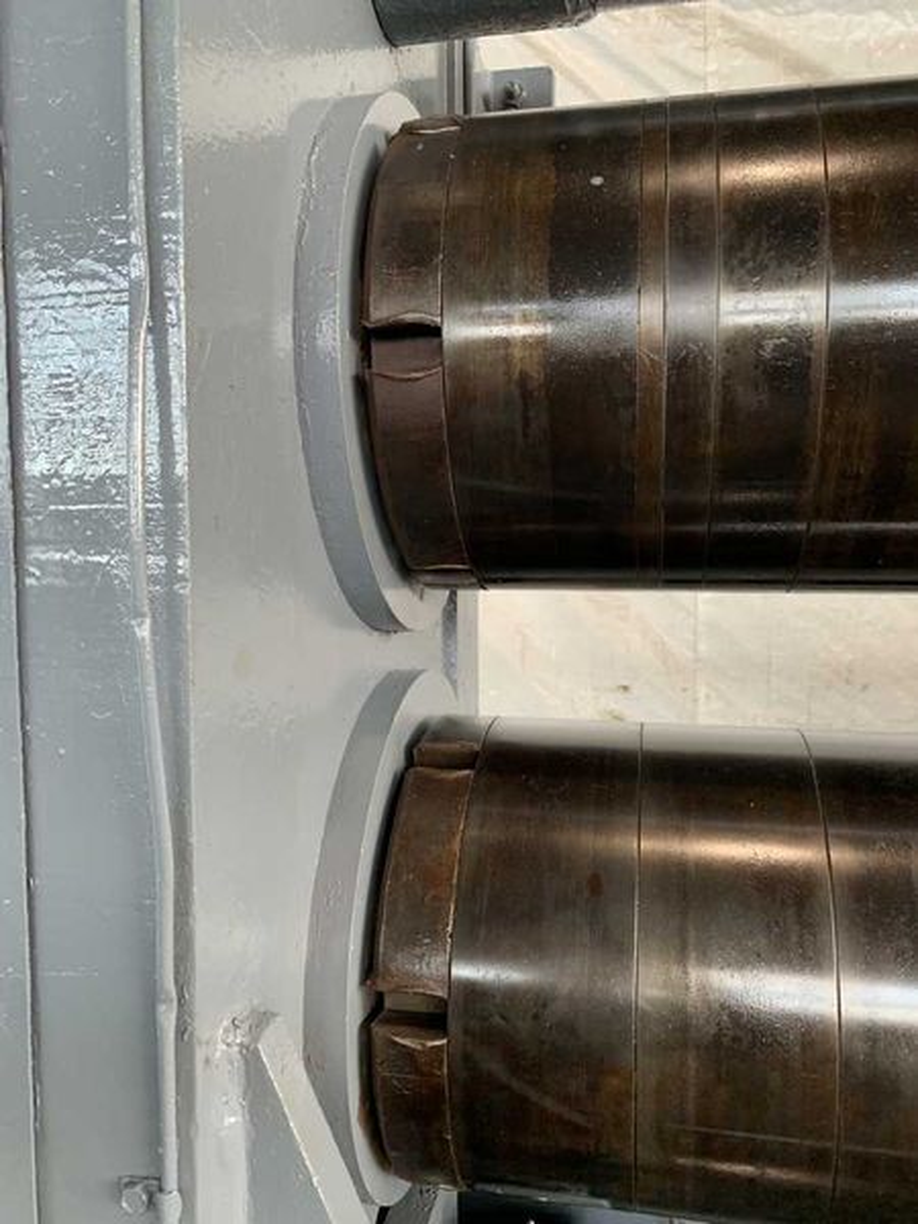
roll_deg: -0.5
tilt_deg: -1.8
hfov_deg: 53.1
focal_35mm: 26
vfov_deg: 67.3
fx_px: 919
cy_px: 612
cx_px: 459
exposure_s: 1/60
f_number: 1.8
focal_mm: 4.25
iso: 160
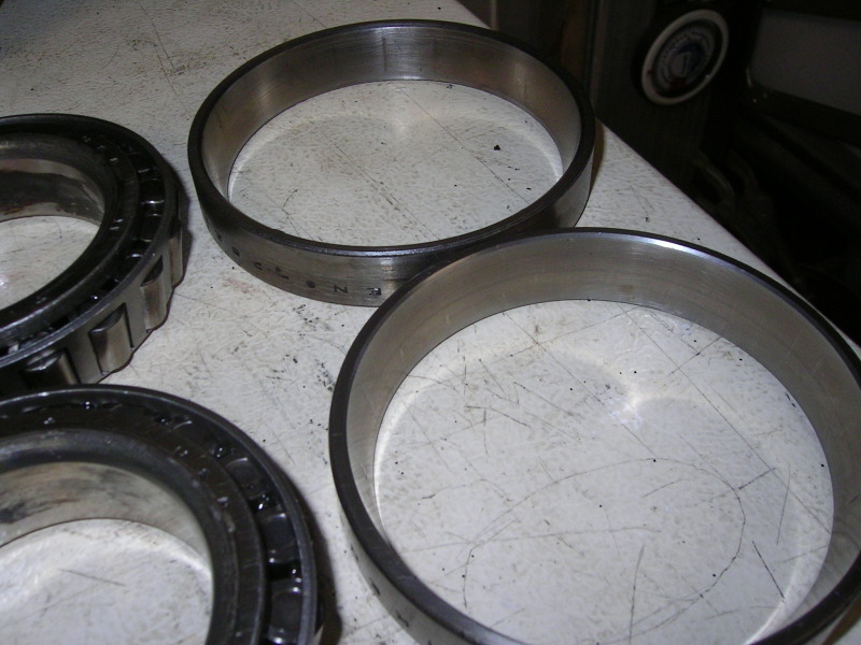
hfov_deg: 51.4
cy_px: 322
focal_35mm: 36
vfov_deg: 39.7
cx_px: 430
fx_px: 895
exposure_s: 1/30
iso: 100
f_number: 4.8
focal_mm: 5.6
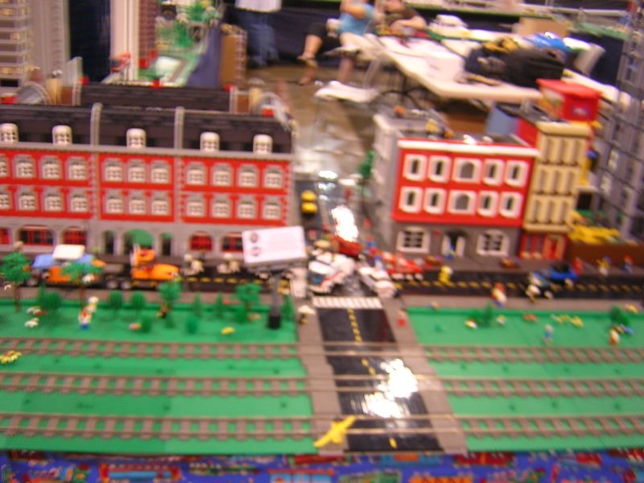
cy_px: 242
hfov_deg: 51.4
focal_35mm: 36
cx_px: 322
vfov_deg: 39.7
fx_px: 670
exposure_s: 1/5.1
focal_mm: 4.7
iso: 100
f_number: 2.6
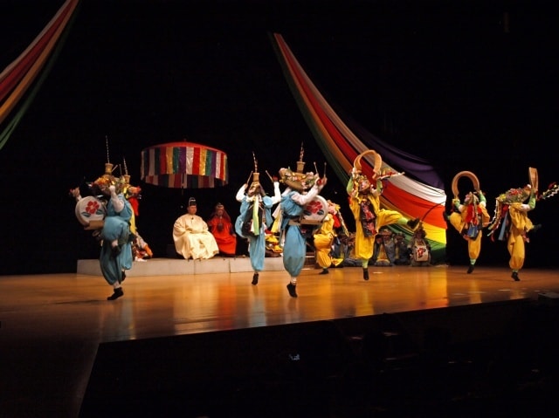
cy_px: 209
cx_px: 280
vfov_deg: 32.8
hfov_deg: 43.0
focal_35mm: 44
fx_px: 710
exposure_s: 1/100
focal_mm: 22
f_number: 7.1
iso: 800
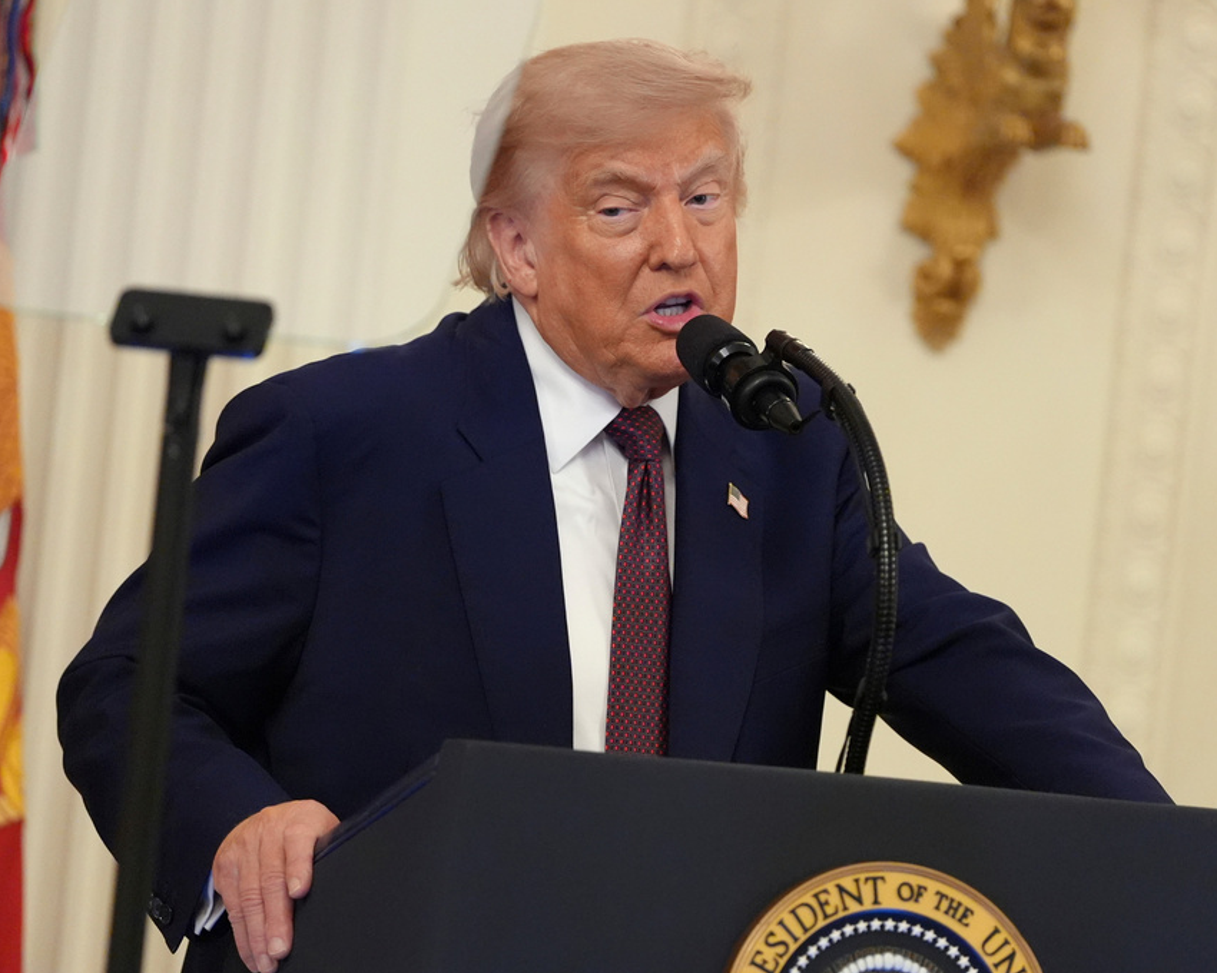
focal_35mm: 293
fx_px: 10553
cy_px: 488
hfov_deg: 6.6
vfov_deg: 5.3
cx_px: 651
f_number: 2.8
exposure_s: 1/160
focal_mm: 173
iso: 4000
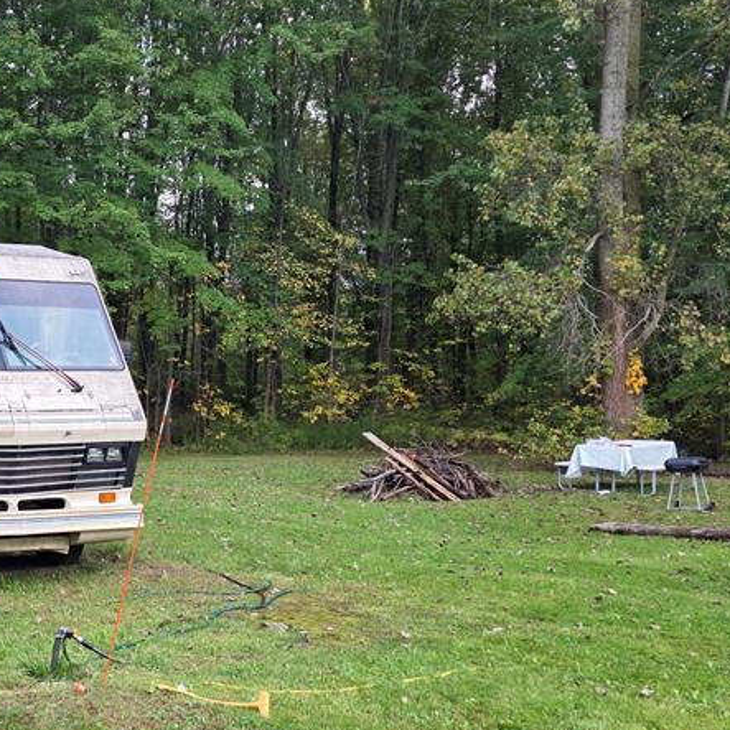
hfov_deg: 33.1
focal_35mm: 47
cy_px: 386
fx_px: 1121
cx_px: 2
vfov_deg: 36.0
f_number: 1.7
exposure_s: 1/180
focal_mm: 6.3
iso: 64
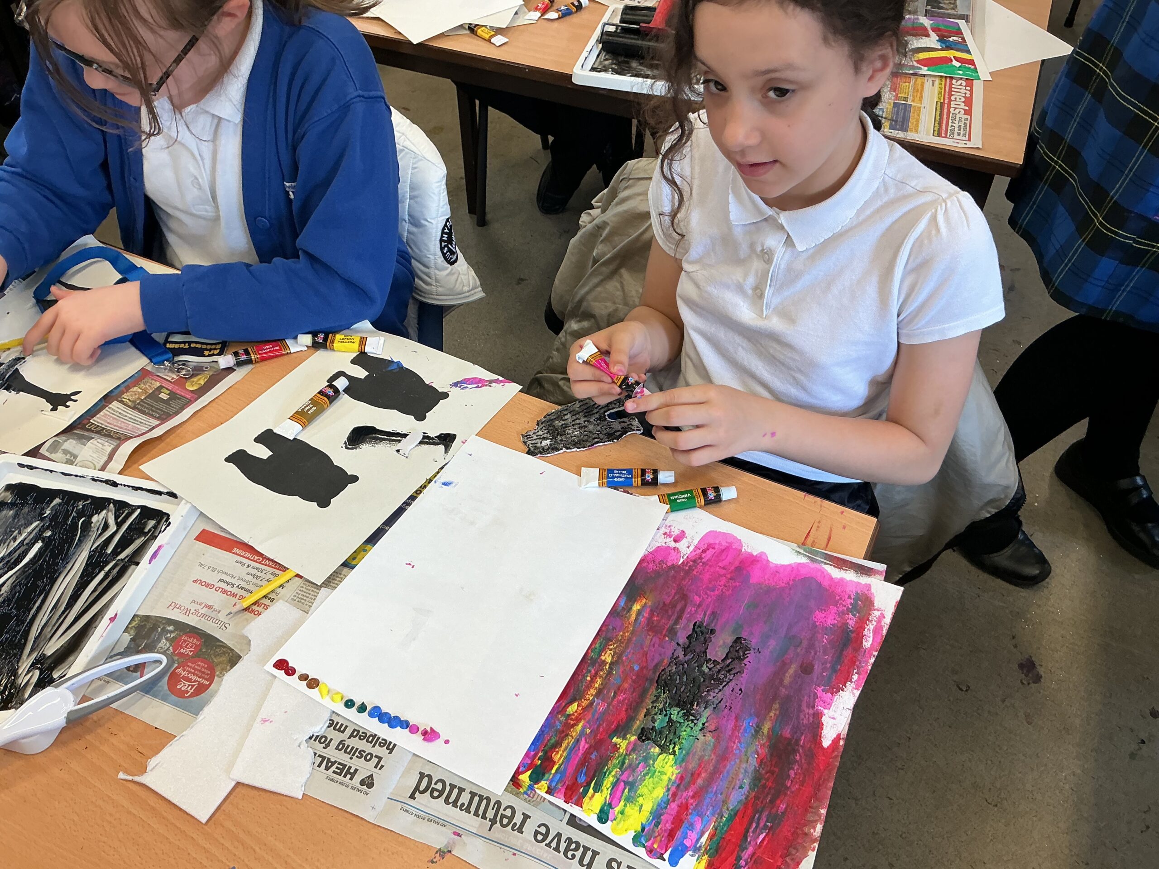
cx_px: 580
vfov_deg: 48.2
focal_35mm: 29
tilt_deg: -46.3
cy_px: 434
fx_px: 971
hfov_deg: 61.7
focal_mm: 3
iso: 40
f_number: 1.8
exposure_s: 1/60
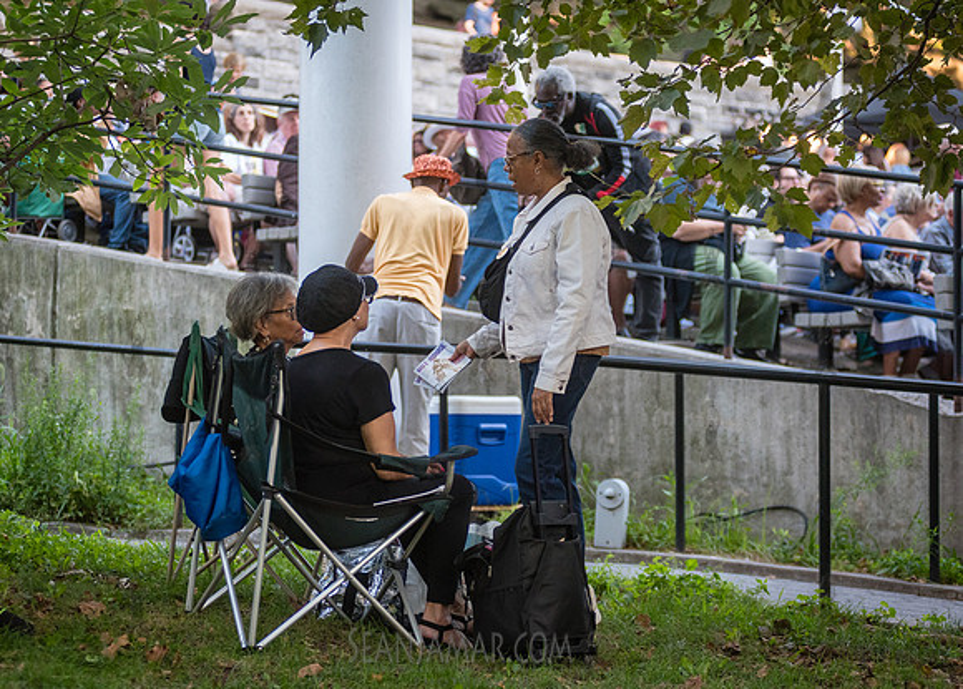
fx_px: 2470
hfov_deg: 22.1
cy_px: 329
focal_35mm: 90
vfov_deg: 15.9
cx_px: 482
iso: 2000
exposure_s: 1/500
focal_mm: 80
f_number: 2.8
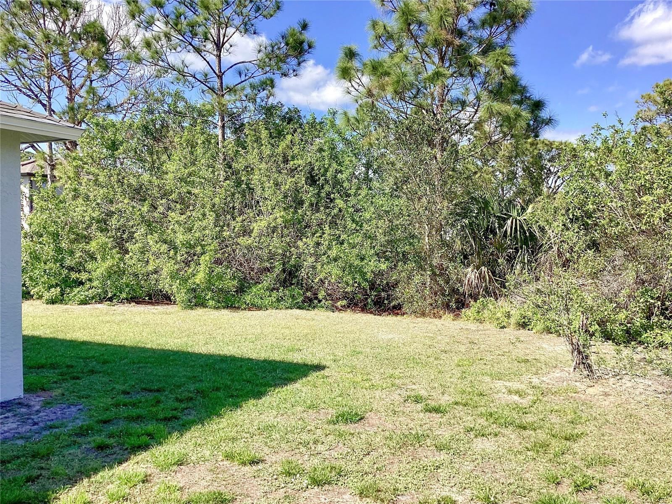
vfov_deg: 45.4
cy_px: 252
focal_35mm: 31
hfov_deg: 58.4
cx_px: 336
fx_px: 602
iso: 25
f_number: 2.4
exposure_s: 1/762
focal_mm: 3.3
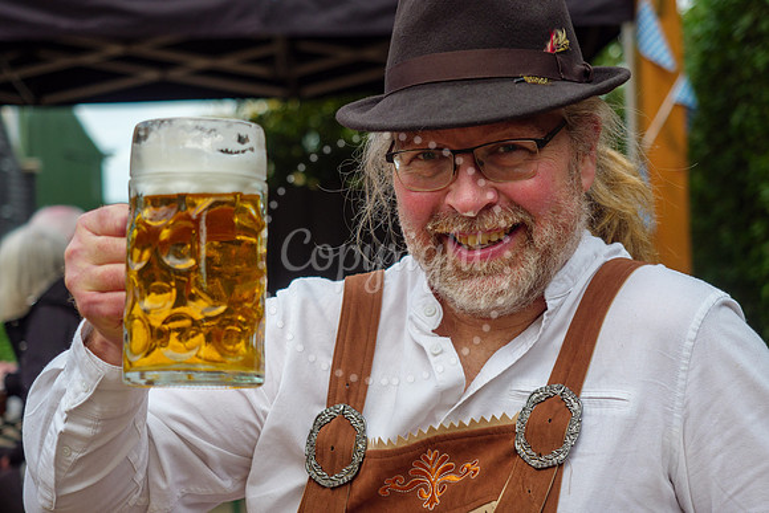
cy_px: 256
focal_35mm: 86
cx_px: 384
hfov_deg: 23.6
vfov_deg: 15.8
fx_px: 1844
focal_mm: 40
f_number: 2.8
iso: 200
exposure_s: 1/1000
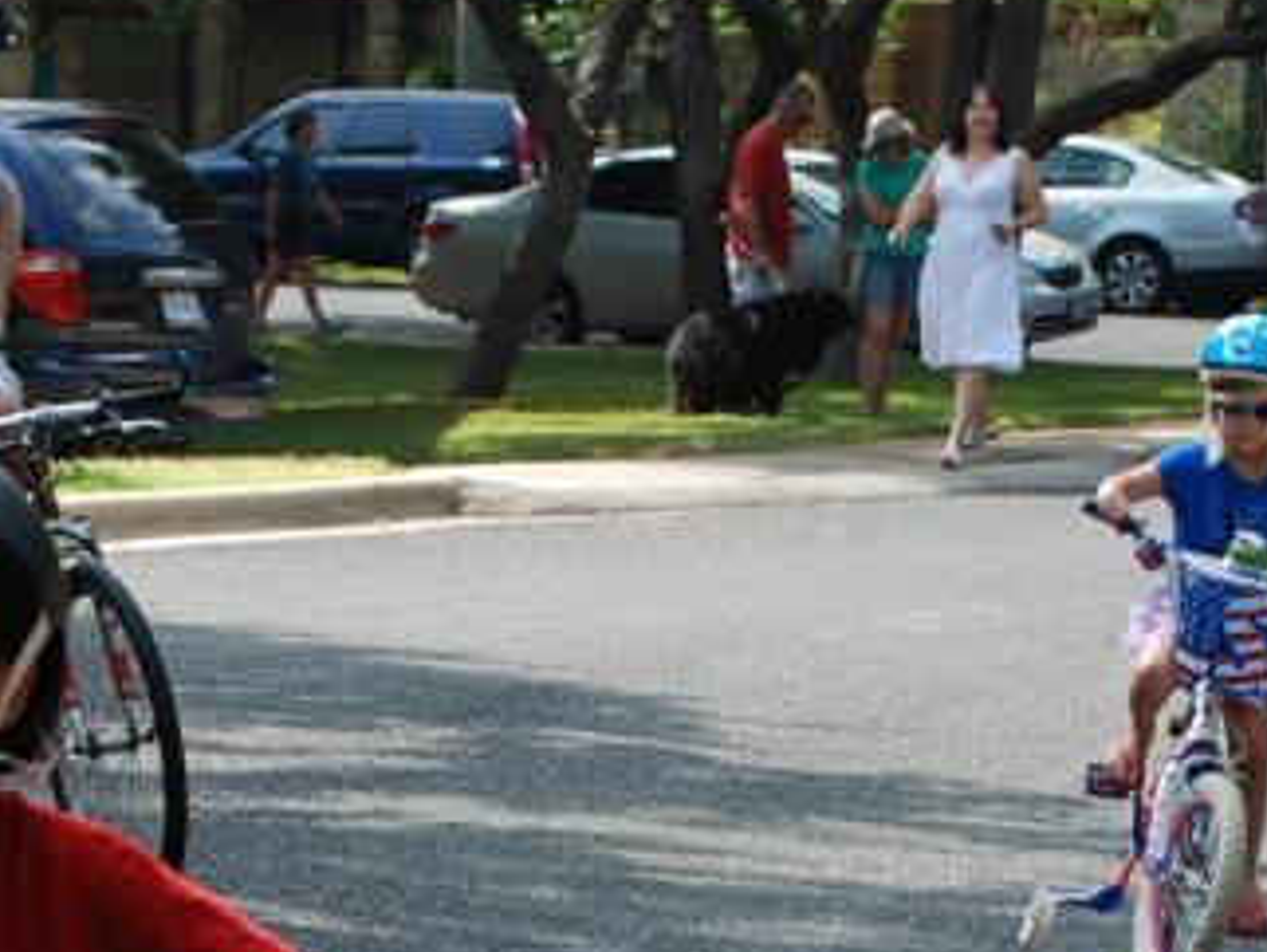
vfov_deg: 11.8
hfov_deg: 15.6
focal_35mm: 126
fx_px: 4615
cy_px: 622
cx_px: 657
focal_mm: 44
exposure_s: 1/125
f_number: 5.6
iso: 110
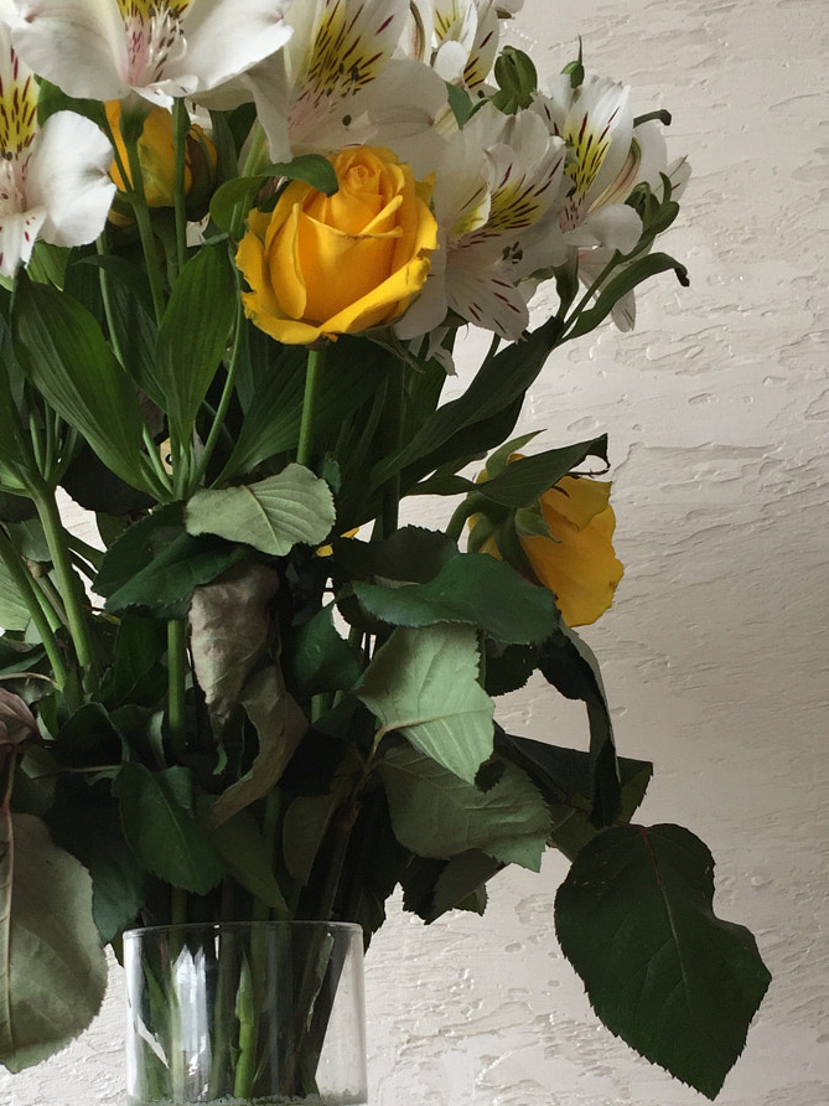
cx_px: 245
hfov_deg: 27.8
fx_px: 1660
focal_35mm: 52
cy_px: 800
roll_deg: +0.8
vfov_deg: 36.1
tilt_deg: +8.8
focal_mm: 4.15
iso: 50
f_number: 2.2
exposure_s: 1/100
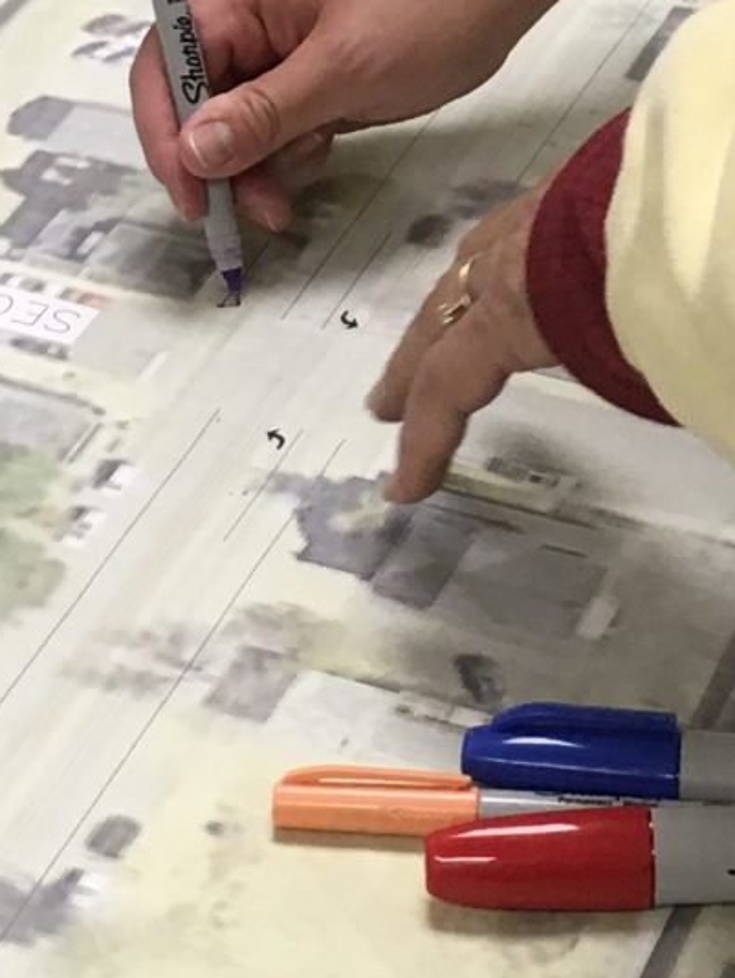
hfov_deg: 10.7
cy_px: -249
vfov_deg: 13.7
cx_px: 502
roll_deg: -0.2
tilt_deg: -27.9
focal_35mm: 139
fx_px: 3932
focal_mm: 4.15
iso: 40
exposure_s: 1/30
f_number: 2.2
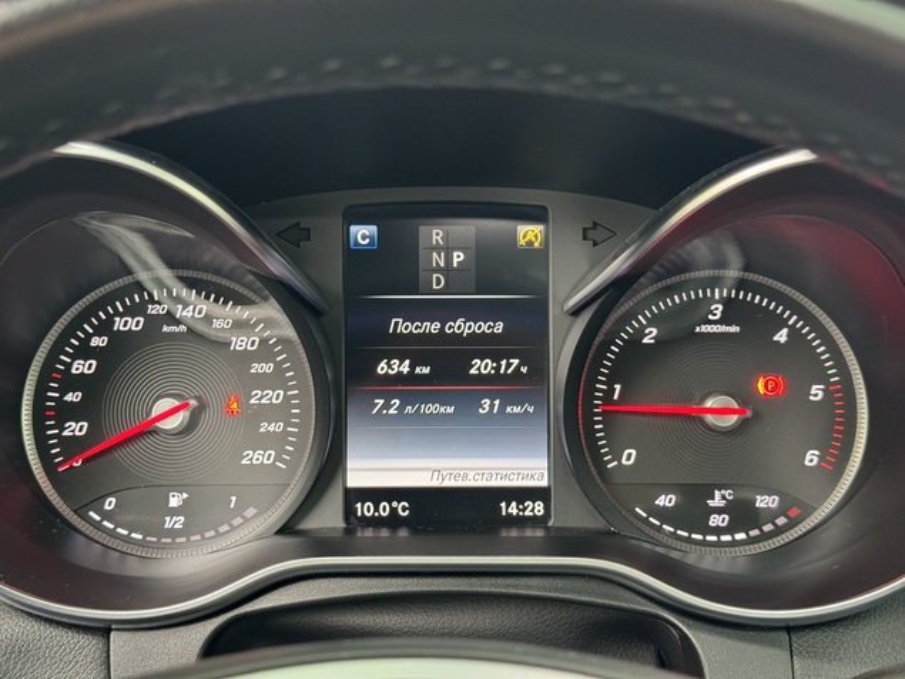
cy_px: 340
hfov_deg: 39.7
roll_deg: +0.2
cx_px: 452
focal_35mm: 48
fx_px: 1255
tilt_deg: -11.7
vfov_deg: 30.3
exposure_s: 1/39
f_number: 1.78
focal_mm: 6.76
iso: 320
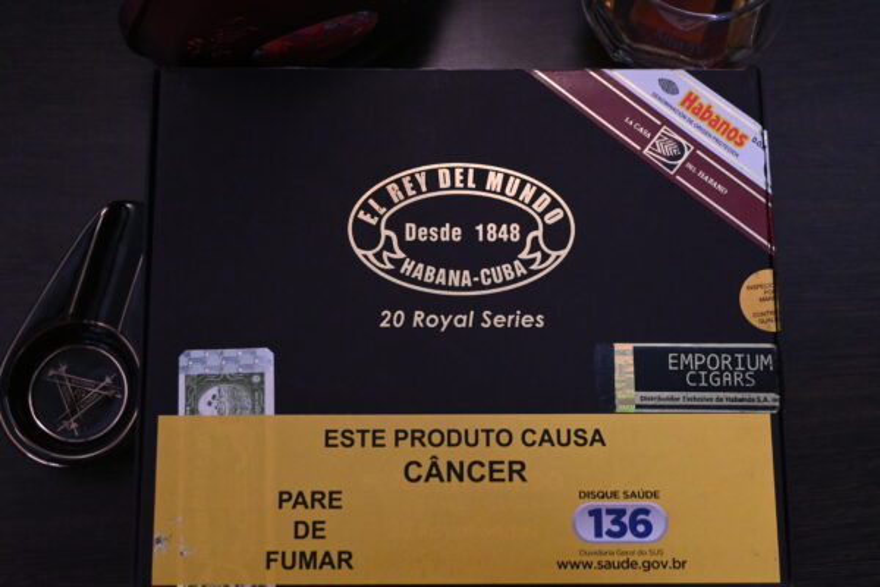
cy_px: 294
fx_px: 1283
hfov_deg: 37.9
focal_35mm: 52
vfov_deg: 25.8
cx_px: 440
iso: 4000
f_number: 5.3
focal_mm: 35
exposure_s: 1/250
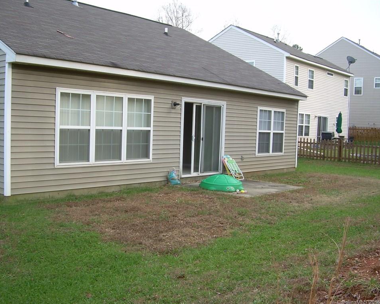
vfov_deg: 37.3
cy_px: 152
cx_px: 178
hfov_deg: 45.8
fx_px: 450
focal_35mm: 40
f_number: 2.8
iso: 50
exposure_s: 1/136
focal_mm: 6.3
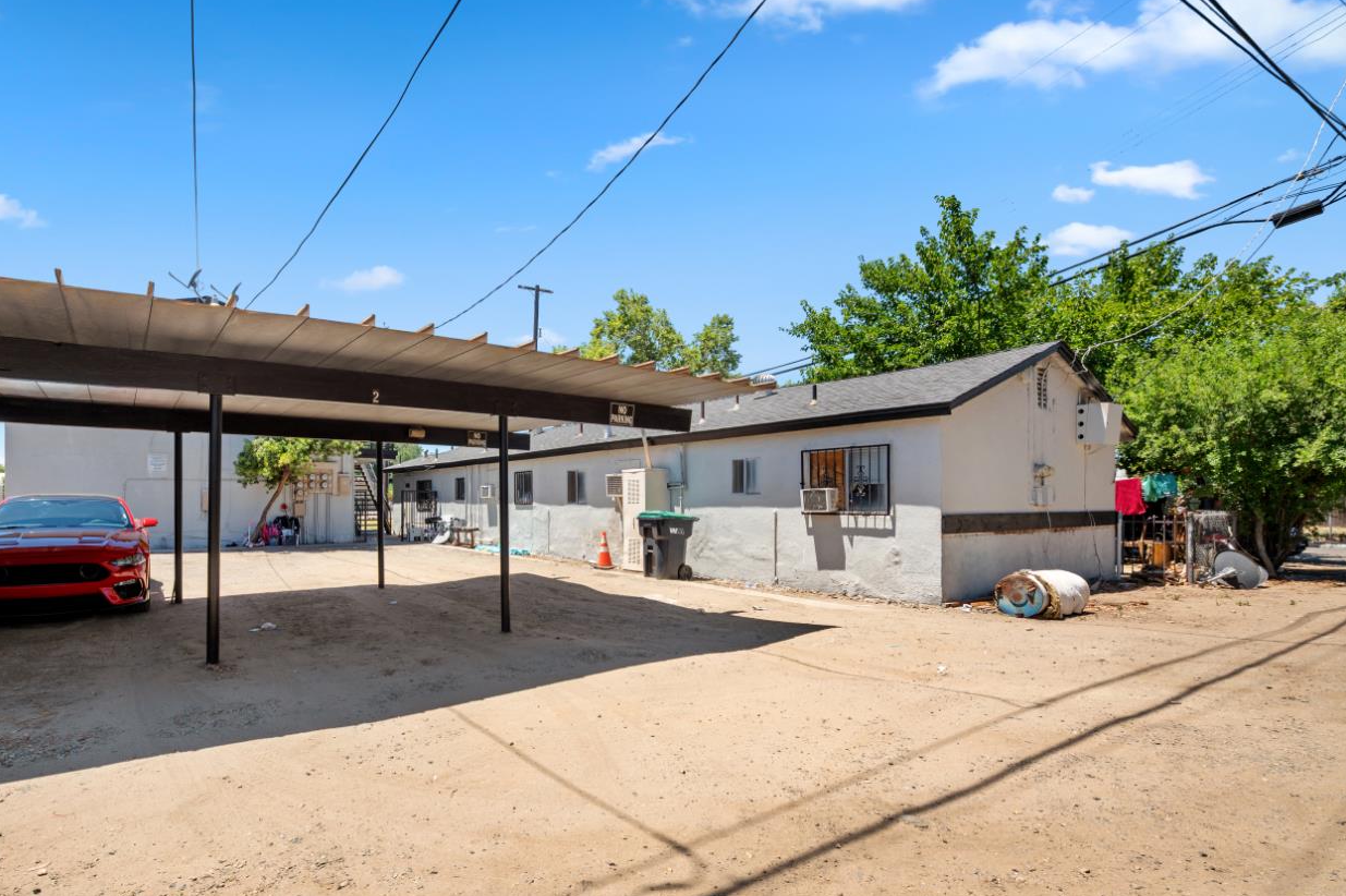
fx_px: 635
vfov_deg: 70.3
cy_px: 469
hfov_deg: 92.0
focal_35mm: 17
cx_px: 534
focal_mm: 14
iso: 250
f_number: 9
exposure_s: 1/160
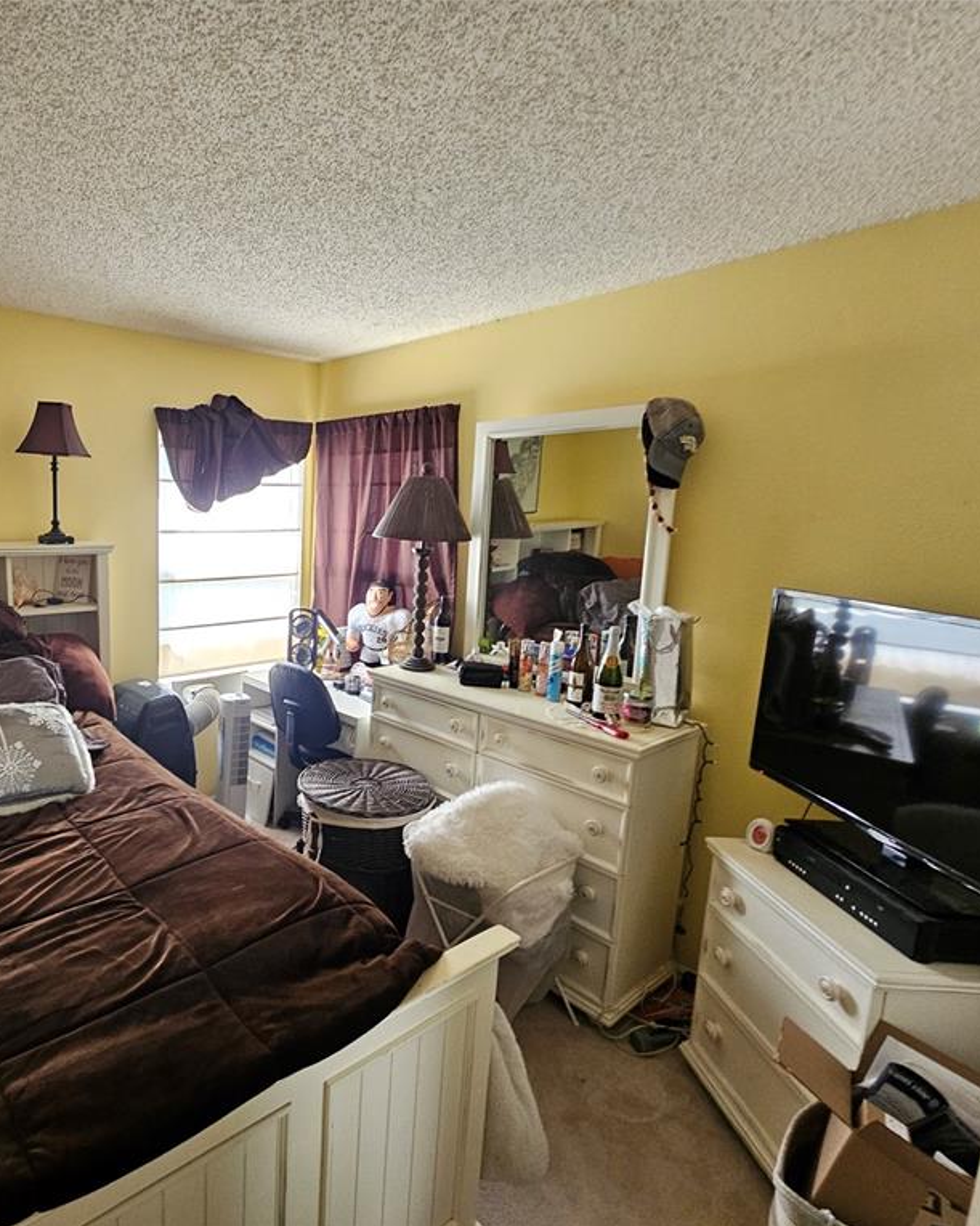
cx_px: 245
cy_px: 614
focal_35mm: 17
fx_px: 616
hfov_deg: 71.7
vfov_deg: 89.6
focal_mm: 2.2
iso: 320
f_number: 2.2
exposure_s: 1/40
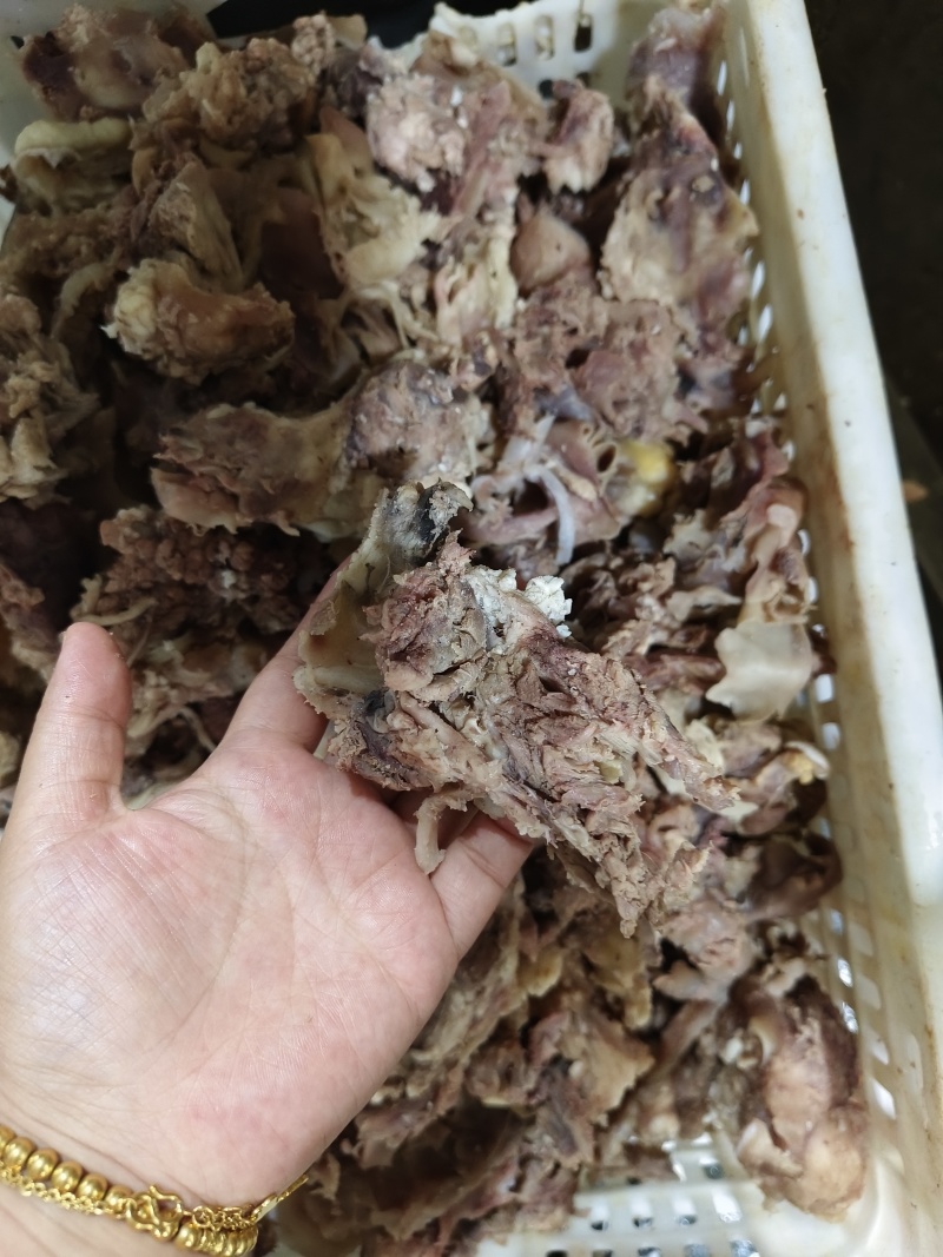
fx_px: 836
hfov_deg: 58.9
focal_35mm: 23
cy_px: 628
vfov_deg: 73.9
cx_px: 472
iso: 1066
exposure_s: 1/33.3
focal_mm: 5.6
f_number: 1.88
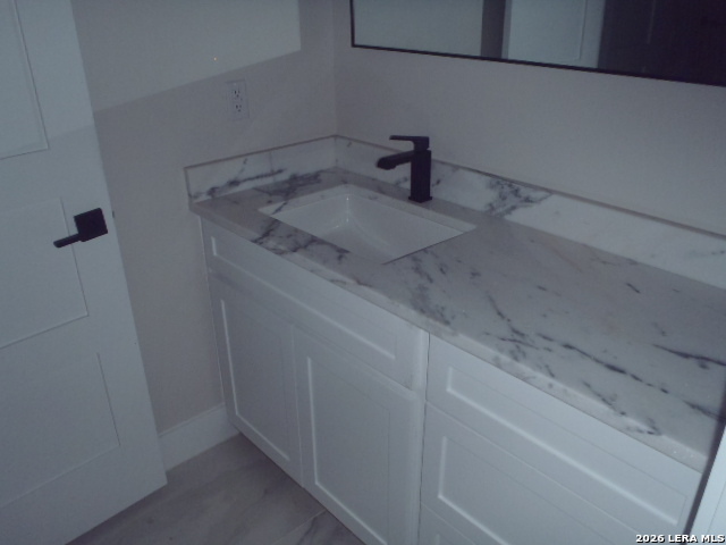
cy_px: 272
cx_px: 363
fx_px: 587
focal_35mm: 28
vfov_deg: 49.7
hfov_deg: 63.4
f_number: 10
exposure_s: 1/250
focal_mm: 5
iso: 250
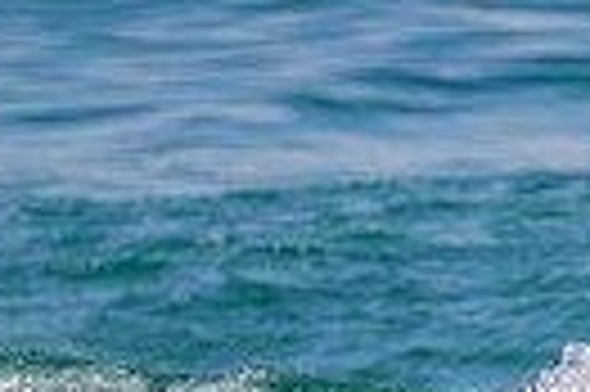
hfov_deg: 0.6
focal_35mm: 3551
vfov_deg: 0.4
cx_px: 806
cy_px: 529
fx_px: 58124
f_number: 11
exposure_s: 1/2000
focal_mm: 800
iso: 1000
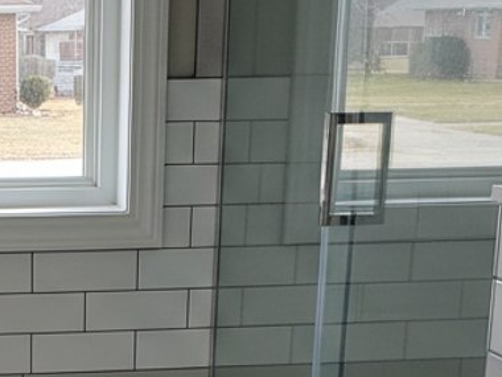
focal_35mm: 82
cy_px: 594
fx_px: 1189
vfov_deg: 16.2
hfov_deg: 23.2
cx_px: 53
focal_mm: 5.7
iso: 278
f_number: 1.5
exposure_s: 1/631
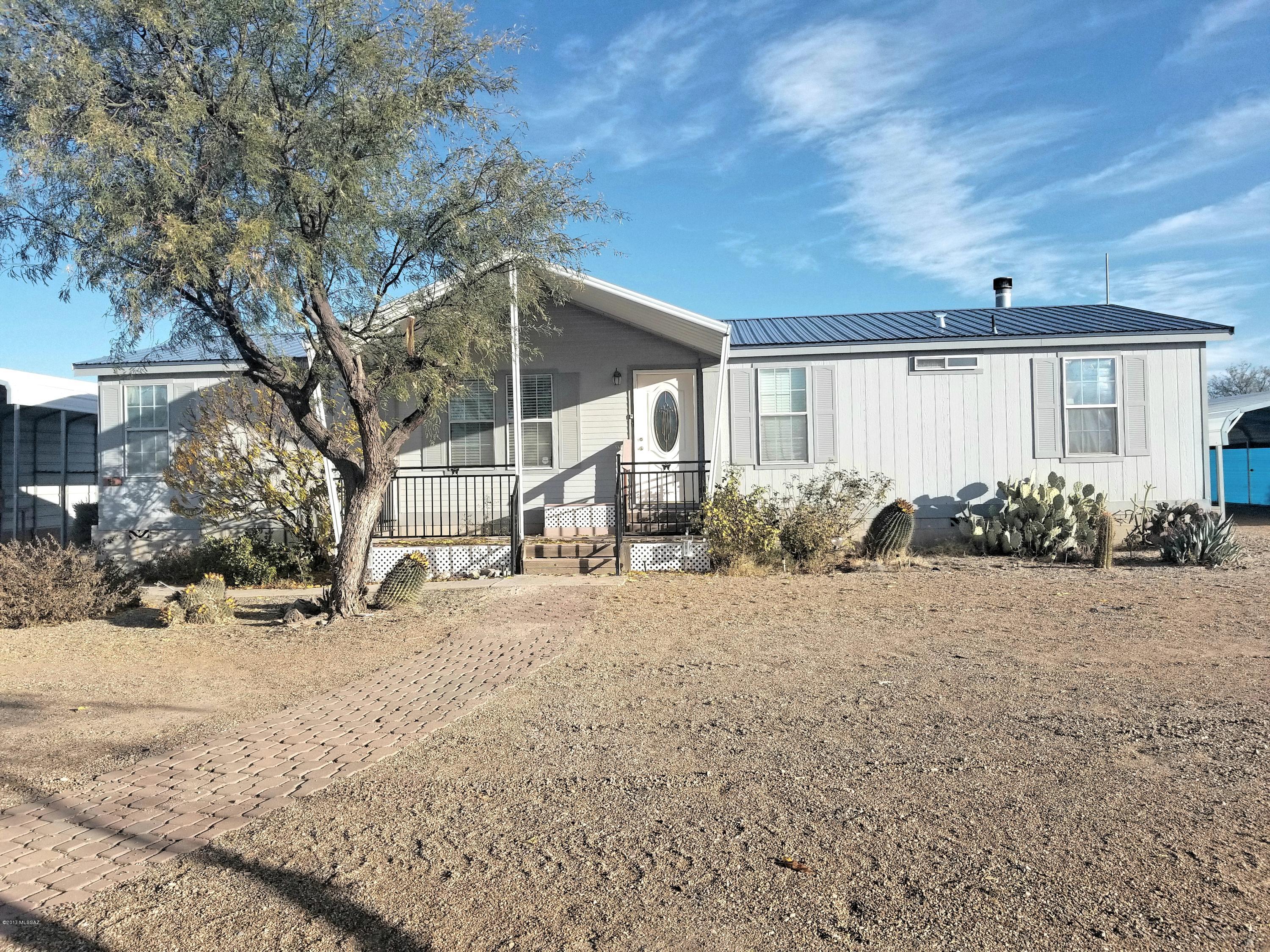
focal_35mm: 26
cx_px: 635
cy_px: 476
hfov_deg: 67.3
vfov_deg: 53.1
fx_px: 954
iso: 50
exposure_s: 1/2256
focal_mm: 4.25
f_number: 1.7
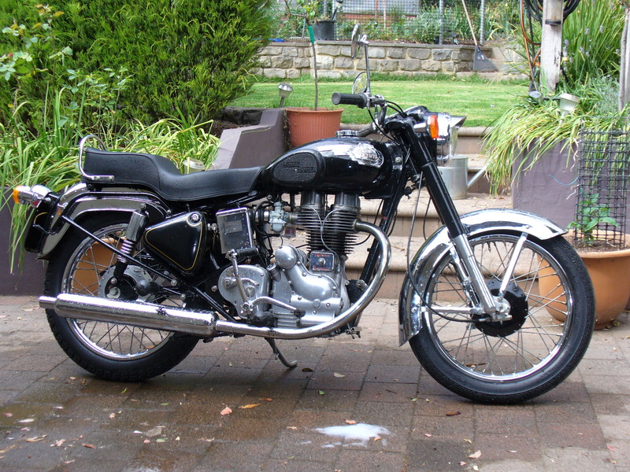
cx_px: 315
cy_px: 236
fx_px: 983
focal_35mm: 54
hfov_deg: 35.5
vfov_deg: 27.0
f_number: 3.1
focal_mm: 8.9
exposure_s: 1/250
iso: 100
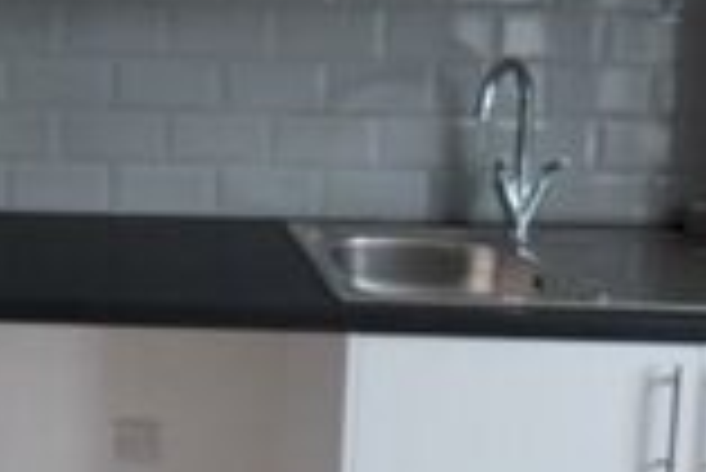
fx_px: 1315
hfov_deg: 27.8
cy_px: 70
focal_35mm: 67
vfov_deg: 20.0
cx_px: -45
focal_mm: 10
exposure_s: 1/100
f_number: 5
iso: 400
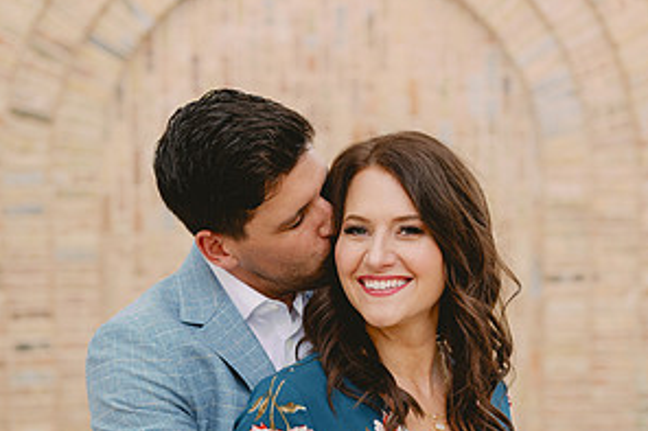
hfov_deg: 26.7
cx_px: 325
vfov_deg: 17.7
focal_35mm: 76
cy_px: 378
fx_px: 1367
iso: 320
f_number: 2.8
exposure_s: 1/640
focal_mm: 50
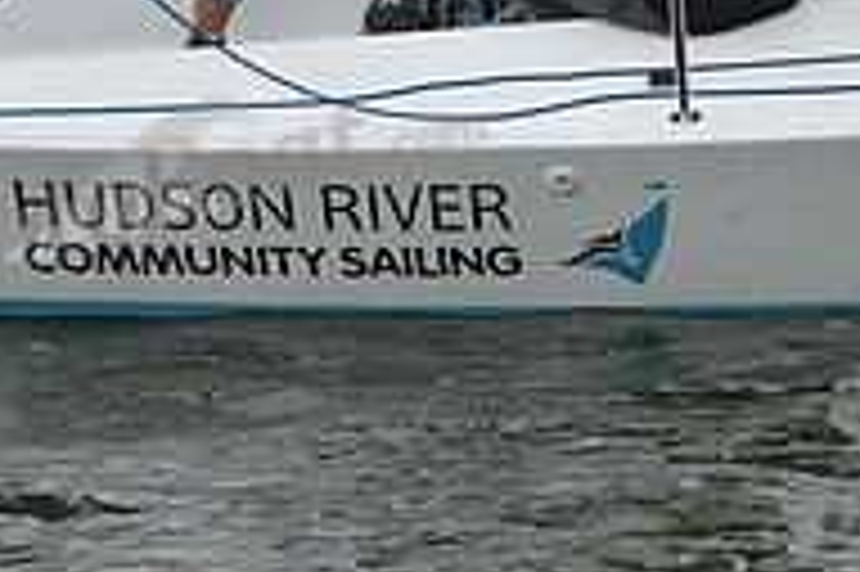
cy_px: -106
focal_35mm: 280
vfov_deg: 4.9
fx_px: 6683
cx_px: 725
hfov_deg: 7.3
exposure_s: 1/800
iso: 400
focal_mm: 92
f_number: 8
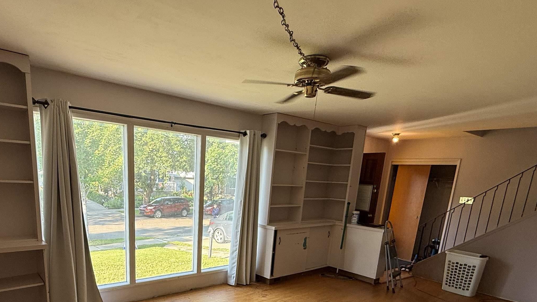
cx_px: 213
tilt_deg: -10.8
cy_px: 249
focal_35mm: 23
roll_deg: -3.6
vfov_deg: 46.4
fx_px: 328
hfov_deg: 77.7
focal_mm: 2.22
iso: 50
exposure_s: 1/99
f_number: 2.2
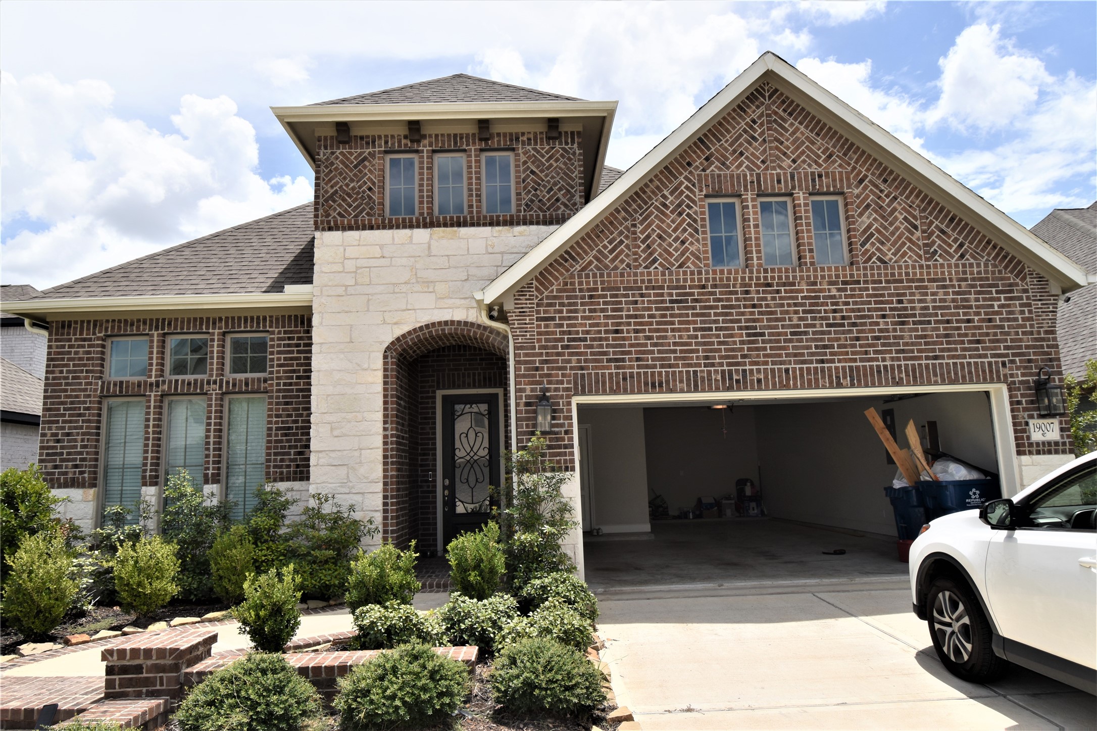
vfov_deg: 56.1
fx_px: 685
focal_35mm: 22
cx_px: 548
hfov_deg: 77.3
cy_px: 366
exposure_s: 1/200
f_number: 11
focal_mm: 15
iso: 100
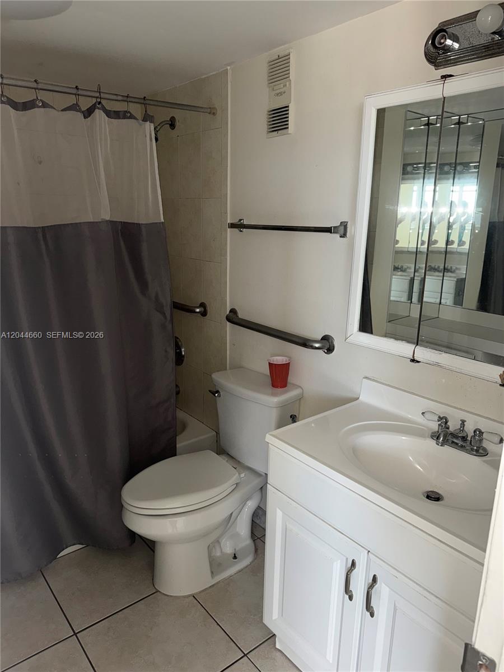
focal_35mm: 24
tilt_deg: -14.4
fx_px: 466
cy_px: 336
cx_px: 252
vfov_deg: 71.6
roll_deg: -1.8
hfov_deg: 56.8
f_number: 1.78
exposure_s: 1/38
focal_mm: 6.76
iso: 80
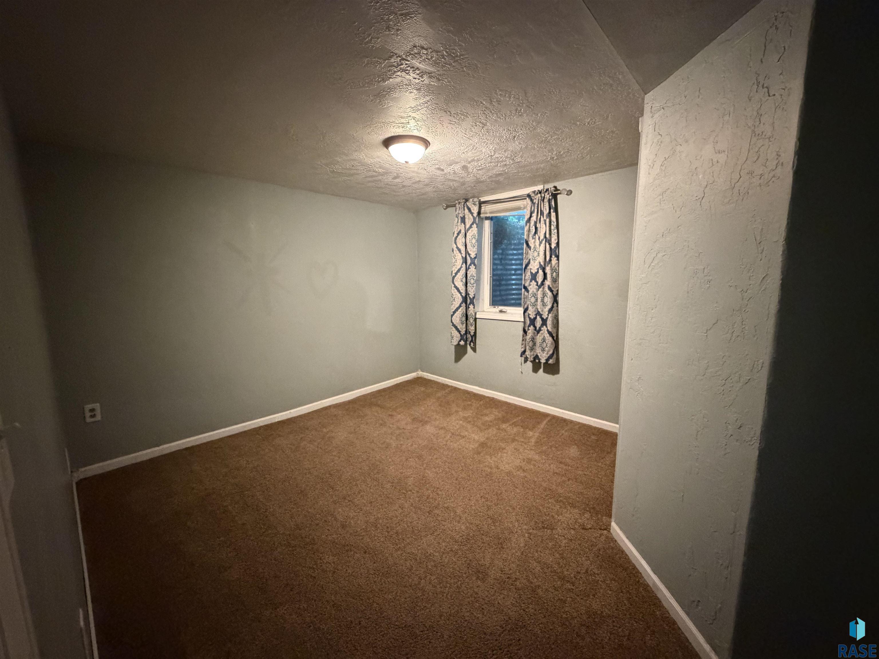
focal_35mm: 14
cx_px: 440
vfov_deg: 85.7
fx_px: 356
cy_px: 330
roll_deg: +0.4
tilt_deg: -7.5
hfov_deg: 102.1
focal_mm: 2.22
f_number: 2.2
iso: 1250
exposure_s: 1/40
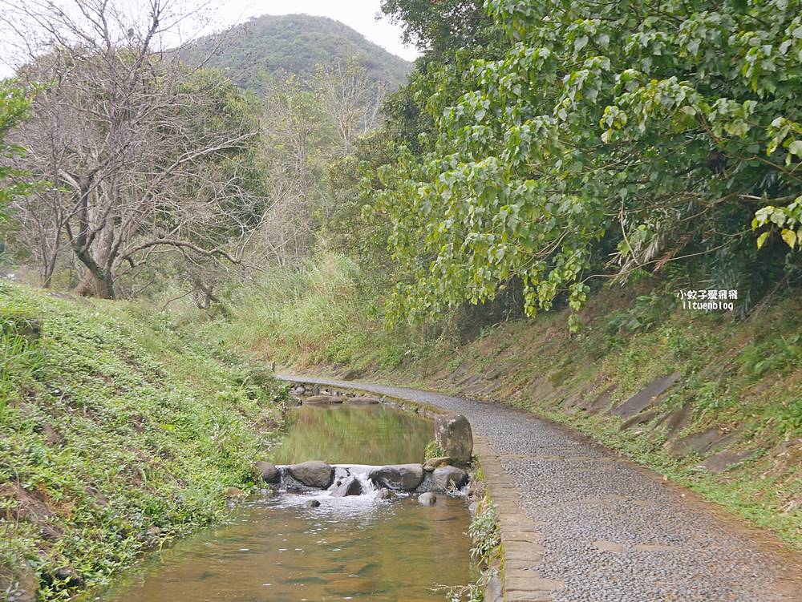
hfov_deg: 39.6
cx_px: 401
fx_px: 1113
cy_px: 301
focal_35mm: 48
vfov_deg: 30.3
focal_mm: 24
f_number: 4.8
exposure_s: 1/60
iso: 320
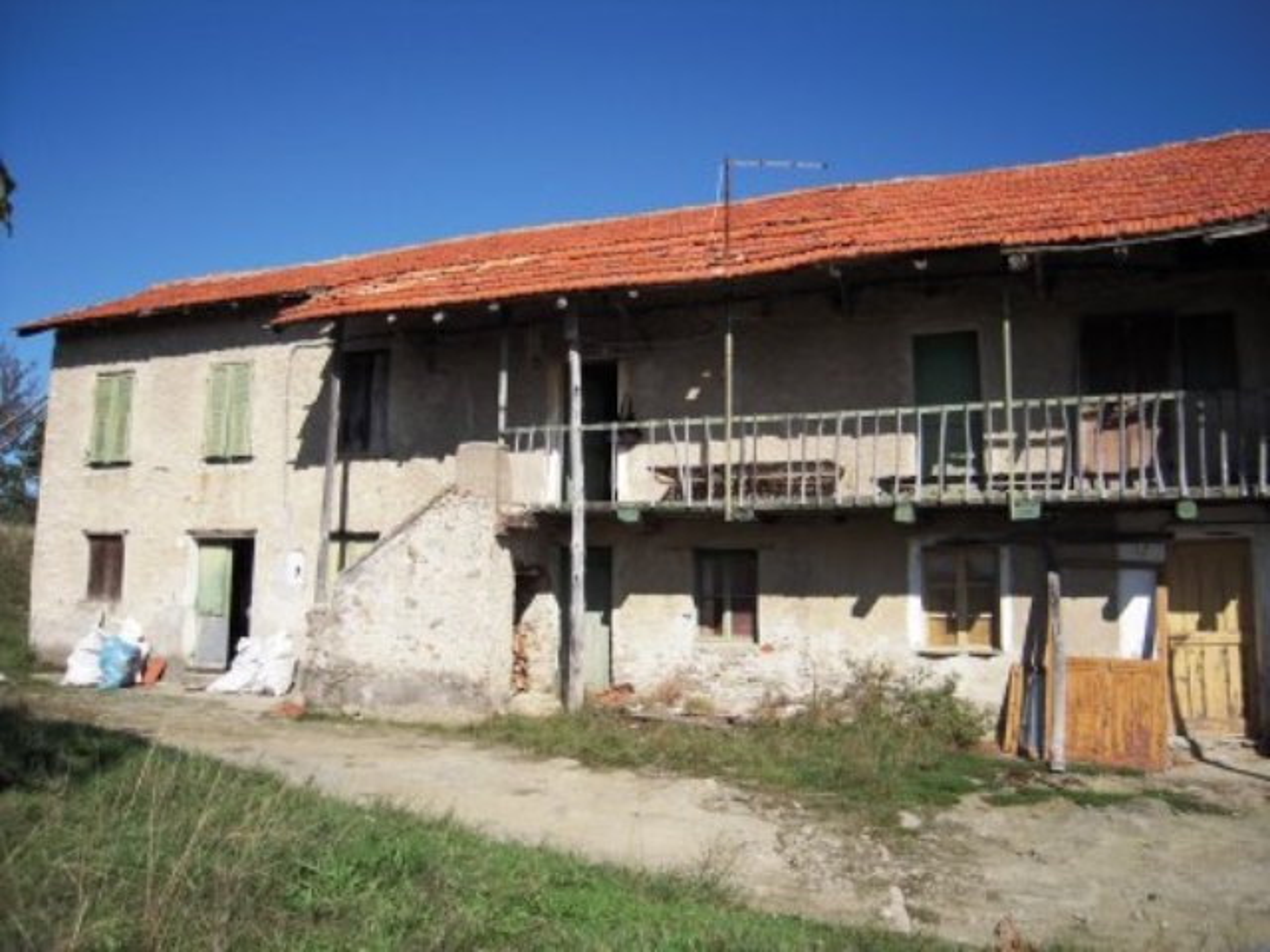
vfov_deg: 49.7
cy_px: 476
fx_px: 1027
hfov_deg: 63.4
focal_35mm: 28
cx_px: 635
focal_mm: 5
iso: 100
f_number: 5.4
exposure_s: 1/500
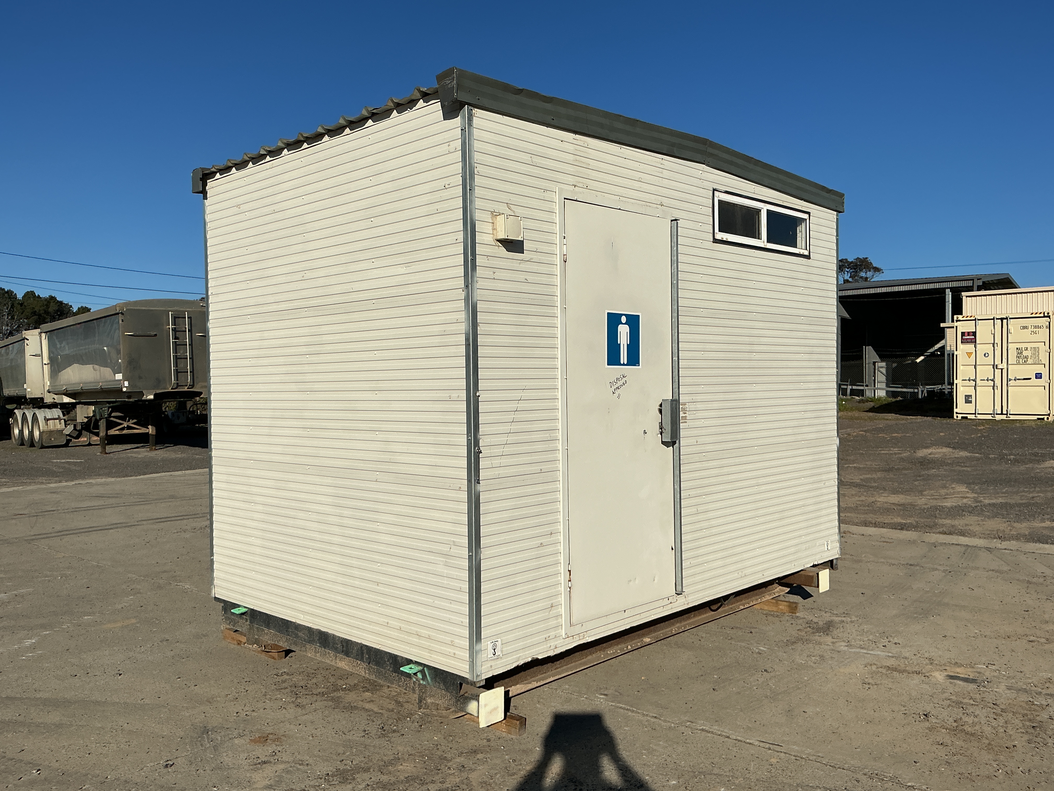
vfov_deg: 48.2
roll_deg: -0.4
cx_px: 527
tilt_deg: +0.1
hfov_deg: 61.7
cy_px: 396
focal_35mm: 29
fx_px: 883
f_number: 1.8
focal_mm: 3
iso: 25
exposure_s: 1/4785
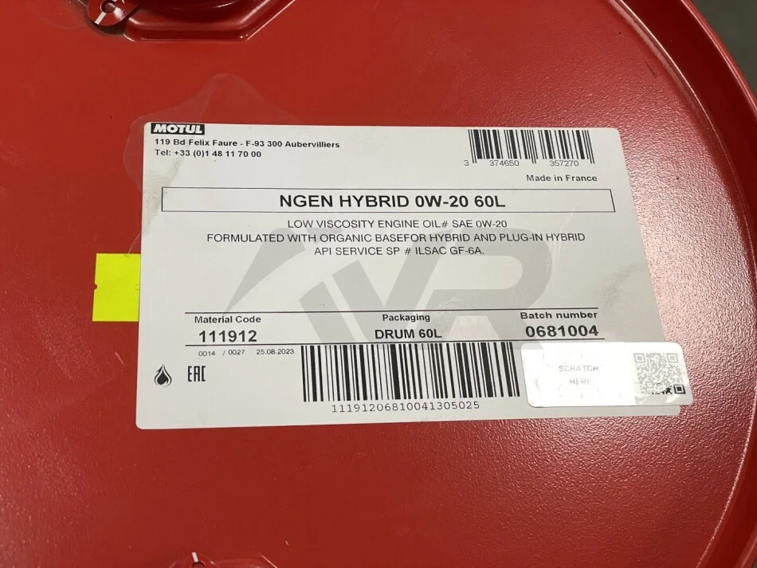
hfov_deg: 36.8
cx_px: 378
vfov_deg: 28.0
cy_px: 284
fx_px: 1137
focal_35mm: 52
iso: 200
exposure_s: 1/100
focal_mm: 6
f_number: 2
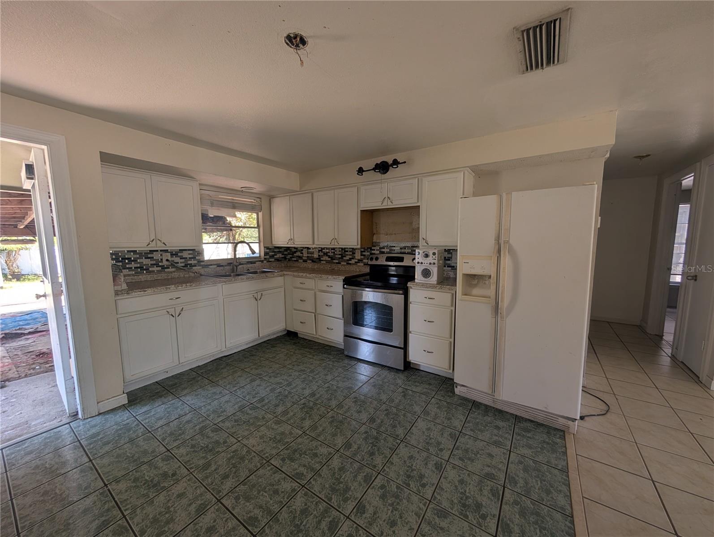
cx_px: 357
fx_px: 248
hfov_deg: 110.5
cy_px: 268
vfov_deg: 94.6
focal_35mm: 12
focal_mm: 2.02
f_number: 1.7
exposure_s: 1/148
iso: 52
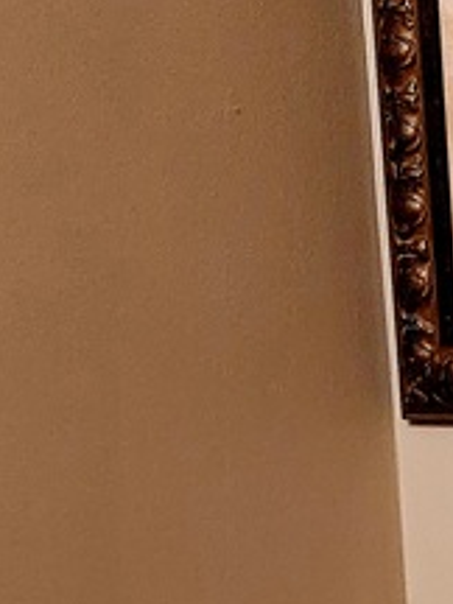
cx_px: 660
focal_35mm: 120
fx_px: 2094
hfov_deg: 11.8
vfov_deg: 14.6
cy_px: 1057
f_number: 1.8
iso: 320
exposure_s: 1/60.2
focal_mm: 5.23
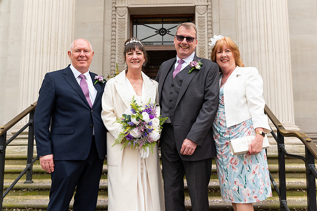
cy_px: 108
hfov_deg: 50.3
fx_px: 337
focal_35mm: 38
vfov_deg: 34.7
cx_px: 165
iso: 200
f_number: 7.1
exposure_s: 1/200
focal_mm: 36
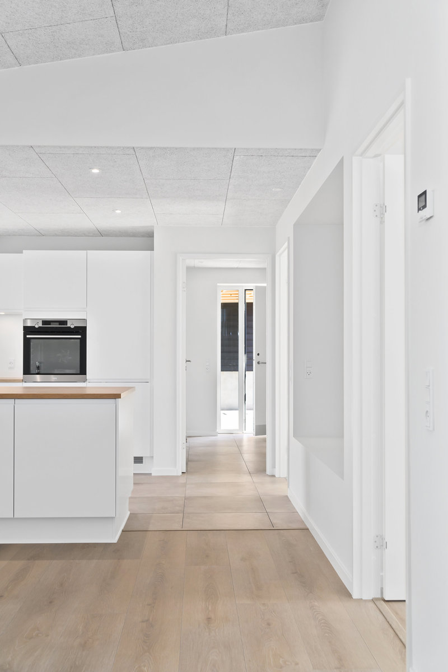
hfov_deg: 38.4
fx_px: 644
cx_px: 224
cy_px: 336
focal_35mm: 34
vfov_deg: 55.1
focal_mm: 23
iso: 200
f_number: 4
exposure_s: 1/25
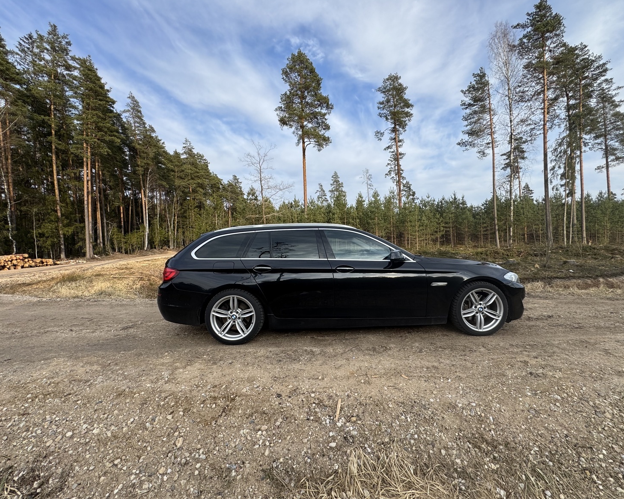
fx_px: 277
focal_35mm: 15
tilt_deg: -2.5
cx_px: 324
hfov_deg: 96.8
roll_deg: +1.6
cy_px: 253
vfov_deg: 84.0
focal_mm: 2.22
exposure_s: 1/763
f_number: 2.2
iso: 40
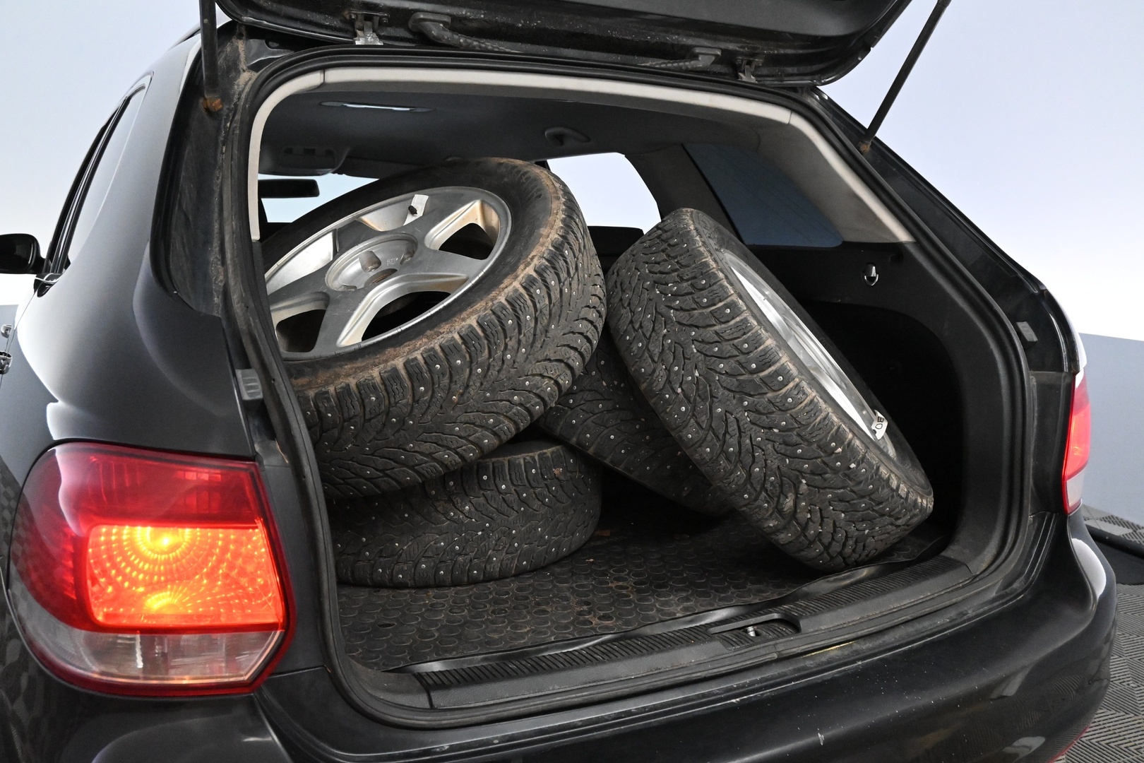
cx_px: 572
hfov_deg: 61.9
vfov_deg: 43.6
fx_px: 953
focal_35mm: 30
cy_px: 382
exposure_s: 1/125
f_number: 5.6
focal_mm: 20
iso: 6400
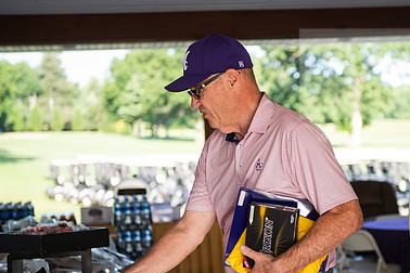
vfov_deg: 15.4
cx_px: 267
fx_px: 1014
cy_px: 160
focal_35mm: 89
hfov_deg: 22.8
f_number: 3.2
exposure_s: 1/250
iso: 125
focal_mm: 58
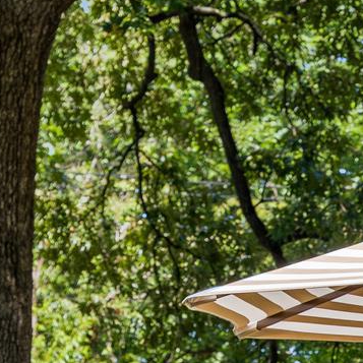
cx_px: 863
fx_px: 3327
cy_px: 687
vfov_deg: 6.1
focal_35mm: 280
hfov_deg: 6.0
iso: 125
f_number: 6.3
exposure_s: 1/160
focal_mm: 57.5
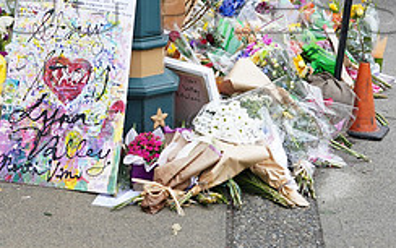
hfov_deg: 17.0
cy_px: -11
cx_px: 29
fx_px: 1307
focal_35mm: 121
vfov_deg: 10.7
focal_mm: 50
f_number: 5.6
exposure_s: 1/125
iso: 640
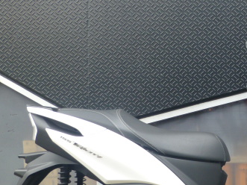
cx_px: 215
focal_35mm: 58
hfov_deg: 31.9
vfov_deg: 24.8
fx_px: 414
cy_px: 150
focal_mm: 5.4
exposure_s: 1/100
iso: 100
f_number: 3.6
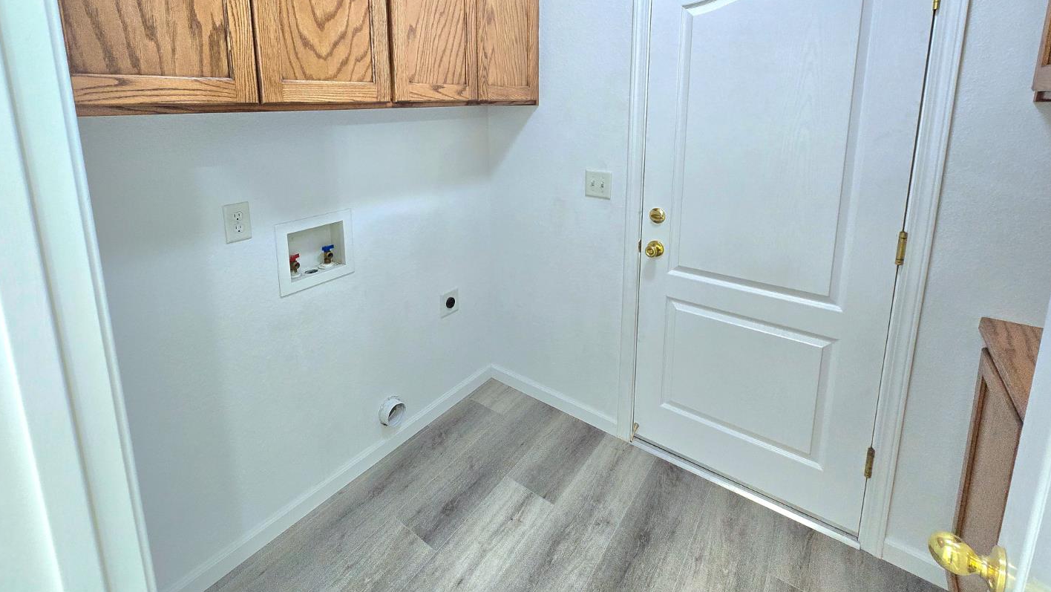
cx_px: 502
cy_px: 186
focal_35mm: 15
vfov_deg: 68.1
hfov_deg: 102.9
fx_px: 418
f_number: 2.2
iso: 400
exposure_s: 1/60.2
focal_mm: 2.2
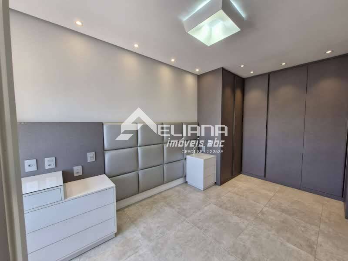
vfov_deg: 89.9
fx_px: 131
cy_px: 130
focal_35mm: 13
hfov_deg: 106.2
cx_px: 174
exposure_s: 1/60
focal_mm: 1.74
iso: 64
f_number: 2.2
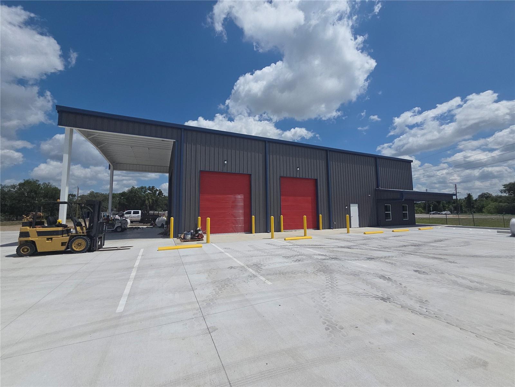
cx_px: 258
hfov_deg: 106.2
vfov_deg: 89.9
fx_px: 193
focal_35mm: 13
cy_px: 194
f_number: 2.2
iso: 50
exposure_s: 1/5758
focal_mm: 2.2
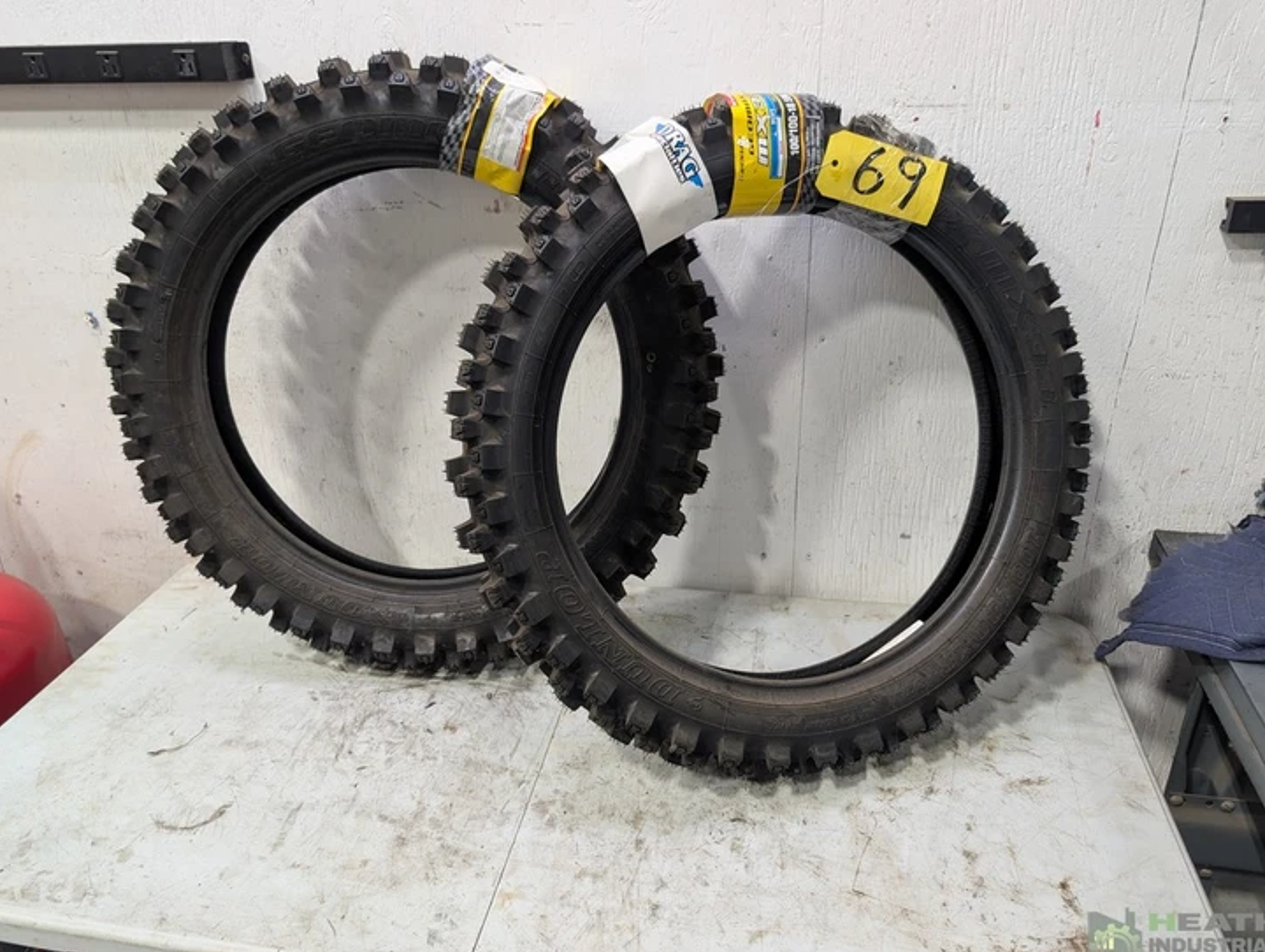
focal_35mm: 25
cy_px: 482
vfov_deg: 55.0
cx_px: 629
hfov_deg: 69.3
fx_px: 915
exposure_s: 1/24
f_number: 1.68
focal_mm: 6.9
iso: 27
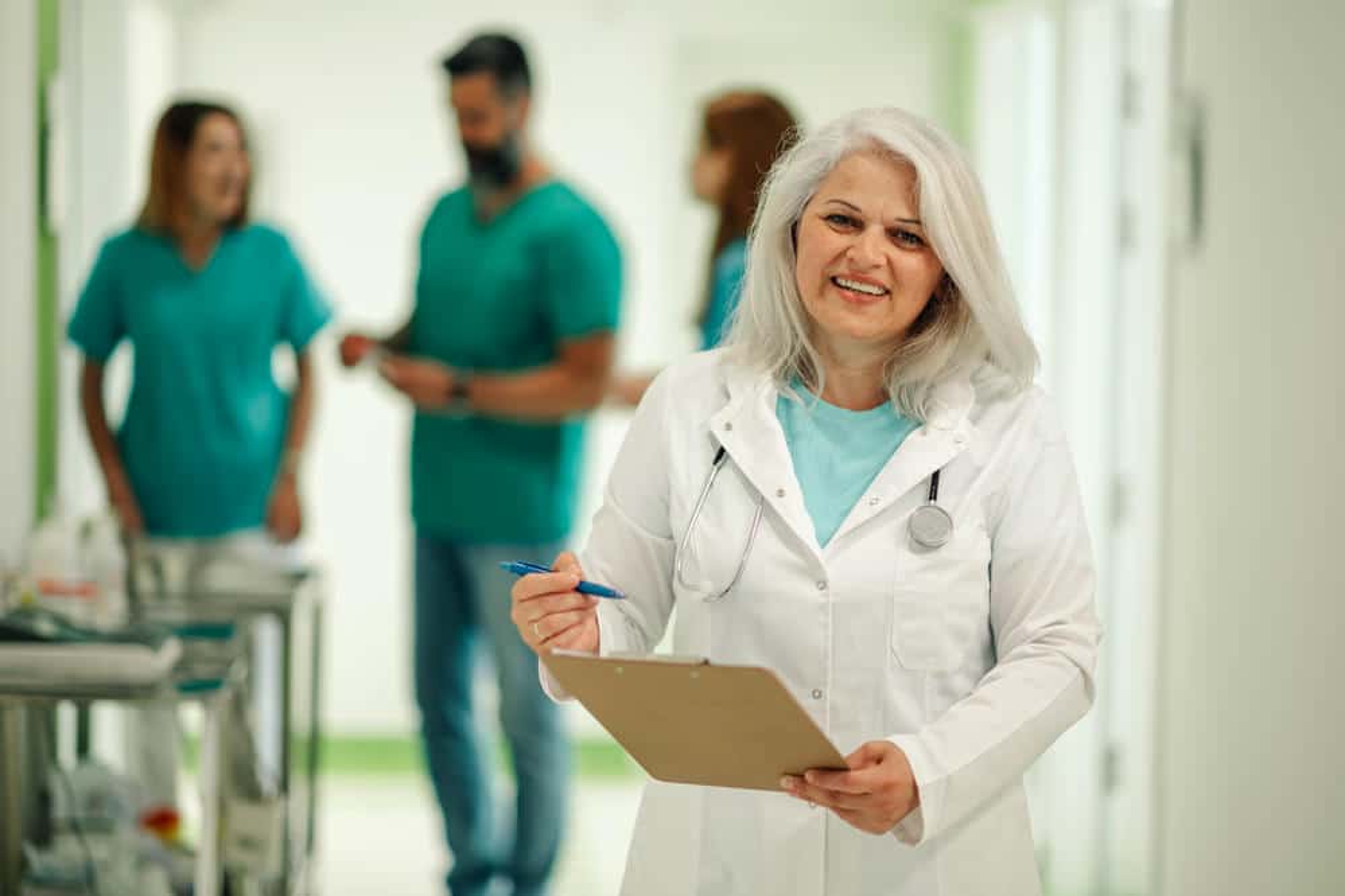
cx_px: 672
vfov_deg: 16.1
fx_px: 3175
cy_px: 448
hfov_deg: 23.9
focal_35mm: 85
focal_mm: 85
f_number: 1.4
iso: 125
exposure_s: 1/160
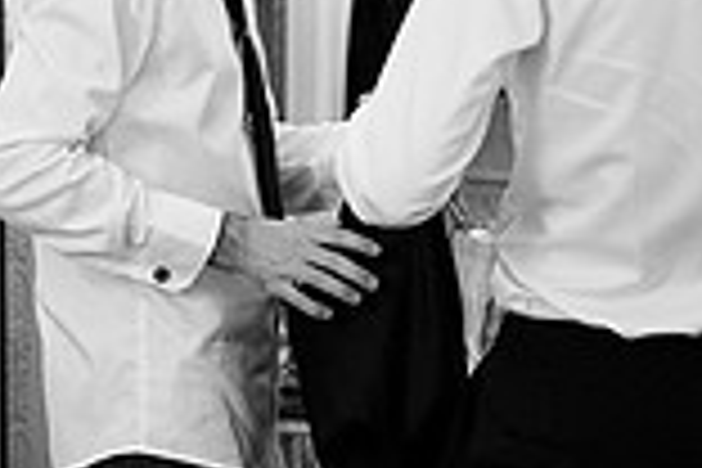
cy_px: 256
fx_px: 2028
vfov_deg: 13.2
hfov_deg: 19.5
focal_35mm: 104
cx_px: 176
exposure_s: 1/125
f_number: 2.8
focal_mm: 28
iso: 720
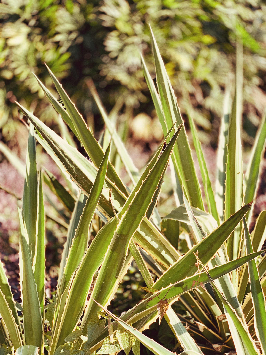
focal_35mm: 52
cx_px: 133
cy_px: 178
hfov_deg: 28.0
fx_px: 533
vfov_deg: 36.8
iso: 16
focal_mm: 6
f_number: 2.4
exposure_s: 1/135
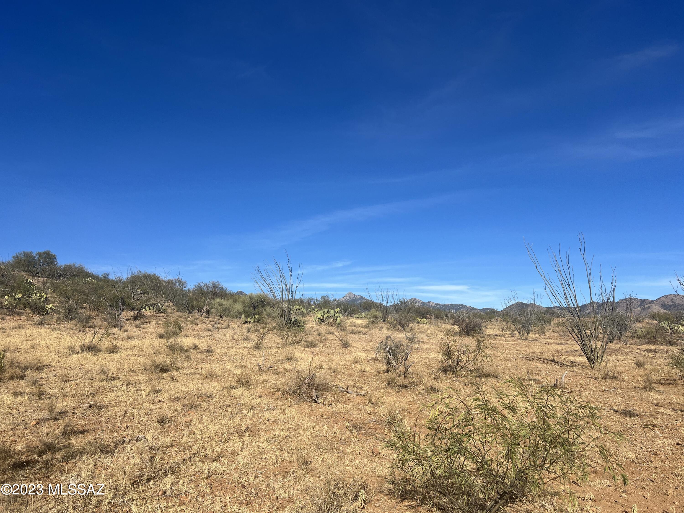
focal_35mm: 26
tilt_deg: +12.0
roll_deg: +0.6
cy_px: 256
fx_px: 514
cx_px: 342
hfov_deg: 67.3
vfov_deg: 53.1
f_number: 1.5
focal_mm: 5.7
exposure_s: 1/6211
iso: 50
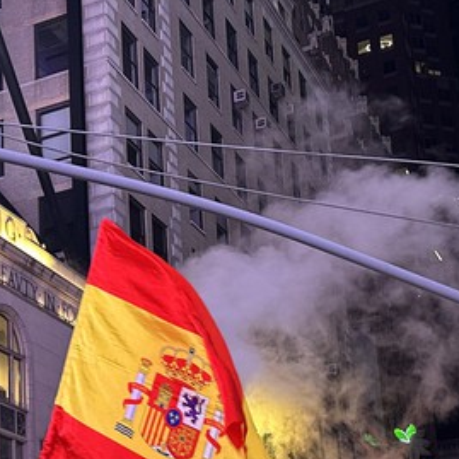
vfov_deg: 21.6
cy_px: 379
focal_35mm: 79
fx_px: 1185
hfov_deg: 21.5
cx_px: 63
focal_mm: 6.86
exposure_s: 1/65
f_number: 1.78
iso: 200
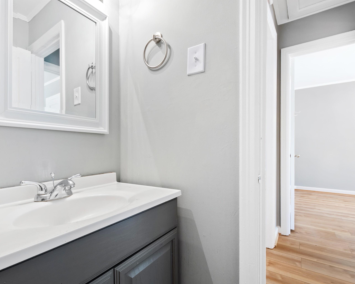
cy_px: 142
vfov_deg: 77.0
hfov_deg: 89.6
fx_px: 179
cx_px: 169
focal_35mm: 17
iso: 100
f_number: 8
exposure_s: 1/1.25
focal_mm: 10
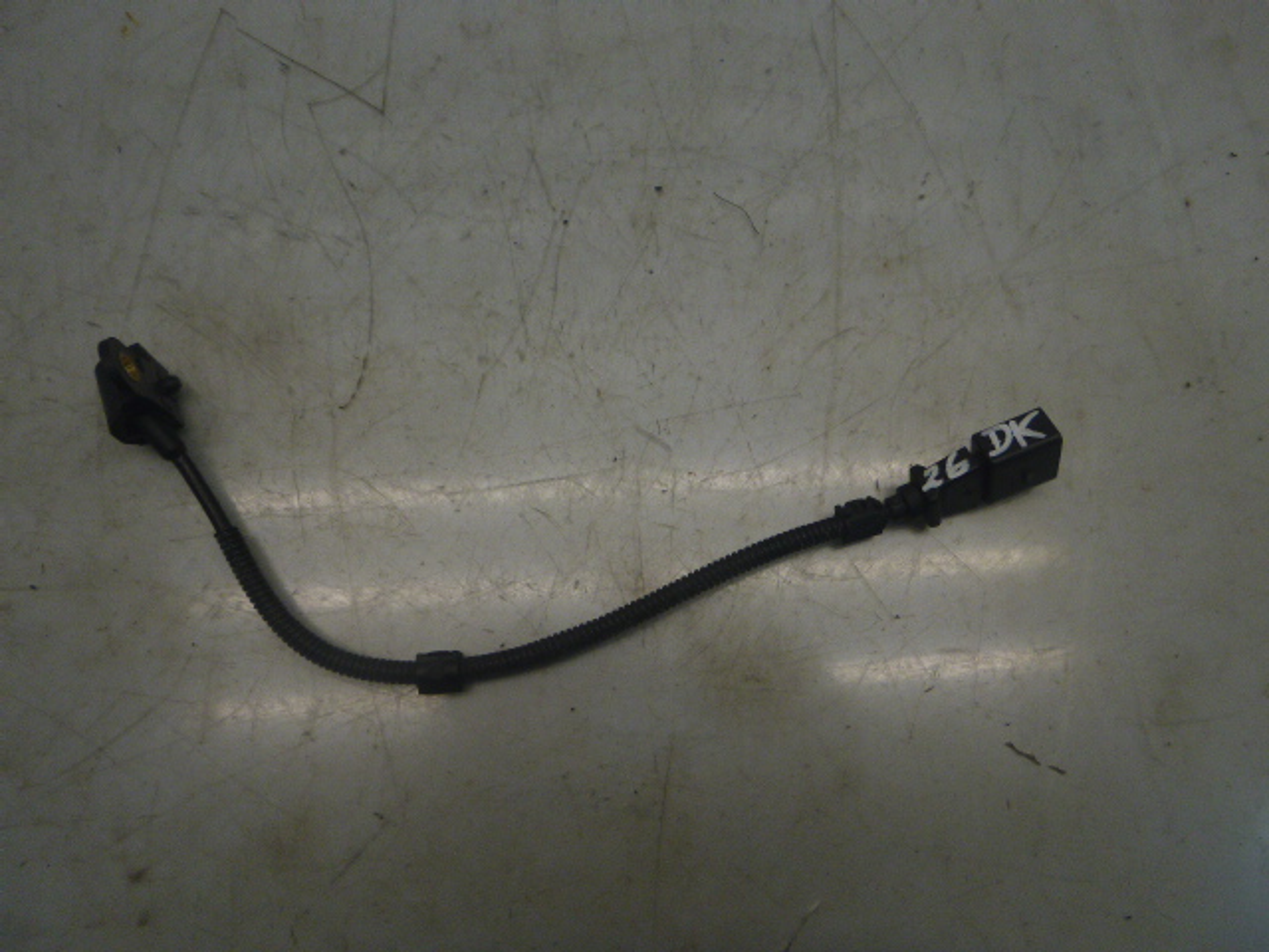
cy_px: 476
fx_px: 916
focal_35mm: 25
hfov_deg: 69.4
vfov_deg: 54.9
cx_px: 634
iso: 100
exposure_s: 1/60
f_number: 3.9
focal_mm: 4.5
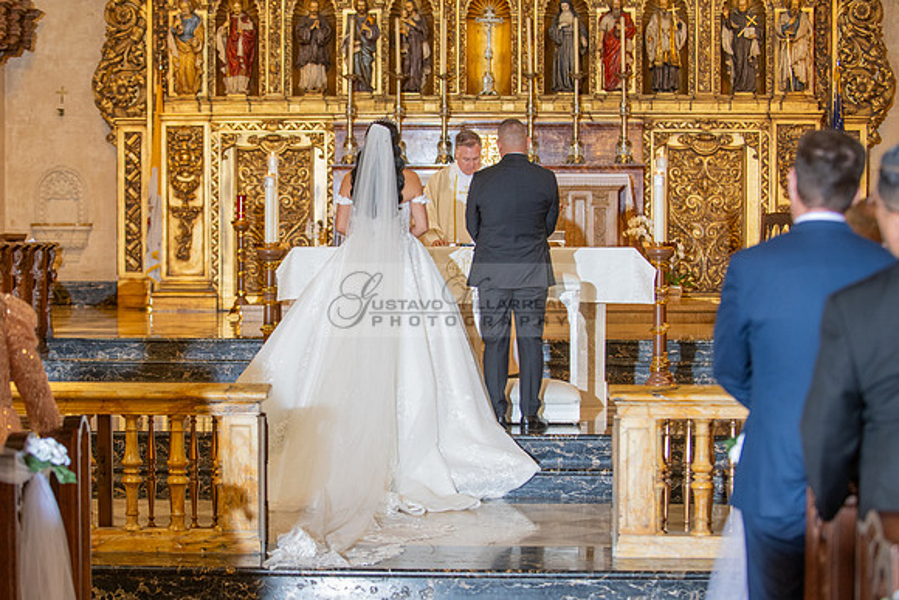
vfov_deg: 16.7
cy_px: 349
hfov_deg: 24.7
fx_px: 2047
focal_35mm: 82
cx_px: 375
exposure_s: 1/100
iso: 1000
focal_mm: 70
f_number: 2.8
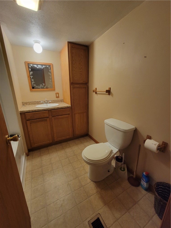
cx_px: 86
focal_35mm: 13
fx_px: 86
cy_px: 114
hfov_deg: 89.9
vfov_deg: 106.2
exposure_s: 1/30
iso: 320
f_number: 2.2
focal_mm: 2.2
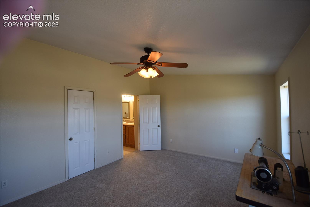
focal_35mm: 15
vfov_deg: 77.4
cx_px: 155
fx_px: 129
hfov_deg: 100.3
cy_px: 104
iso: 400
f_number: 4.5
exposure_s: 1/80
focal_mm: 10
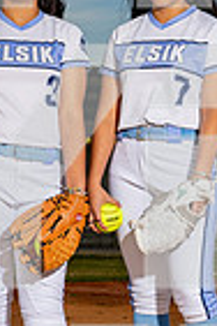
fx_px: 1456
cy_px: 168
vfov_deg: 12.8
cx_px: 99
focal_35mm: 161
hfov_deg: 8.5
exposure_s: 1/250
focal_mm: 39
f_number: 11
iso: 160
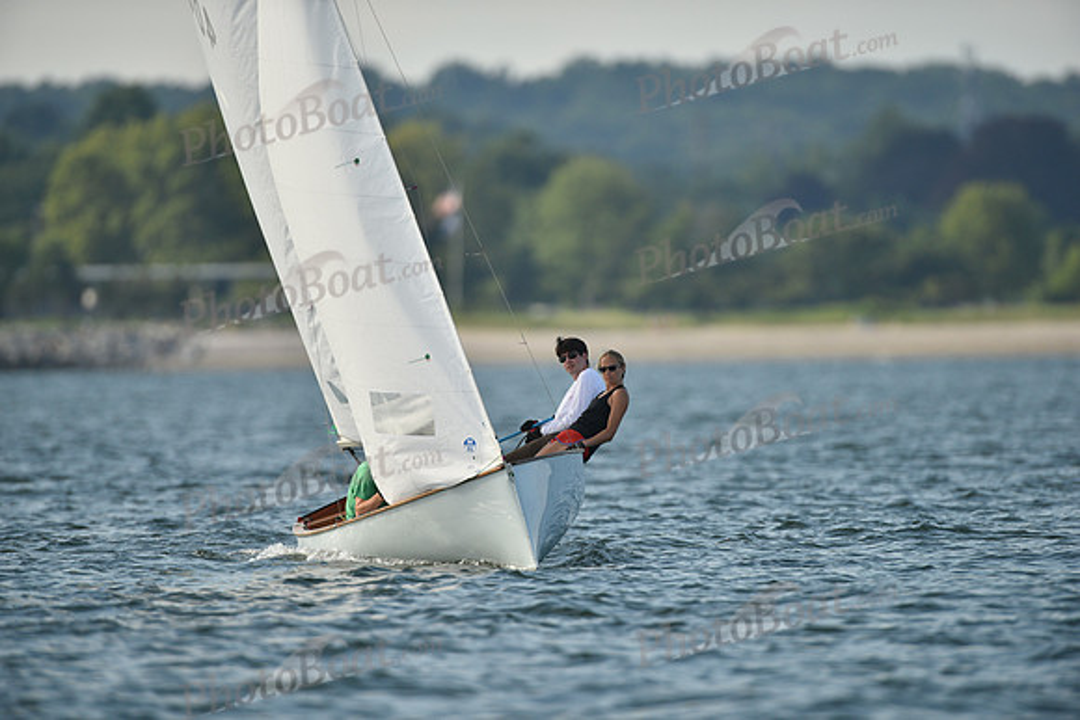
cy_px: 360
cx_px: 540
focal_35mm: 600
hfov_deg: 3.4
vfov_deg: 2.3
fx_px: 18003
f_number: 4
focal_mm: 600
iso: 250
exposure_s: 1/2000
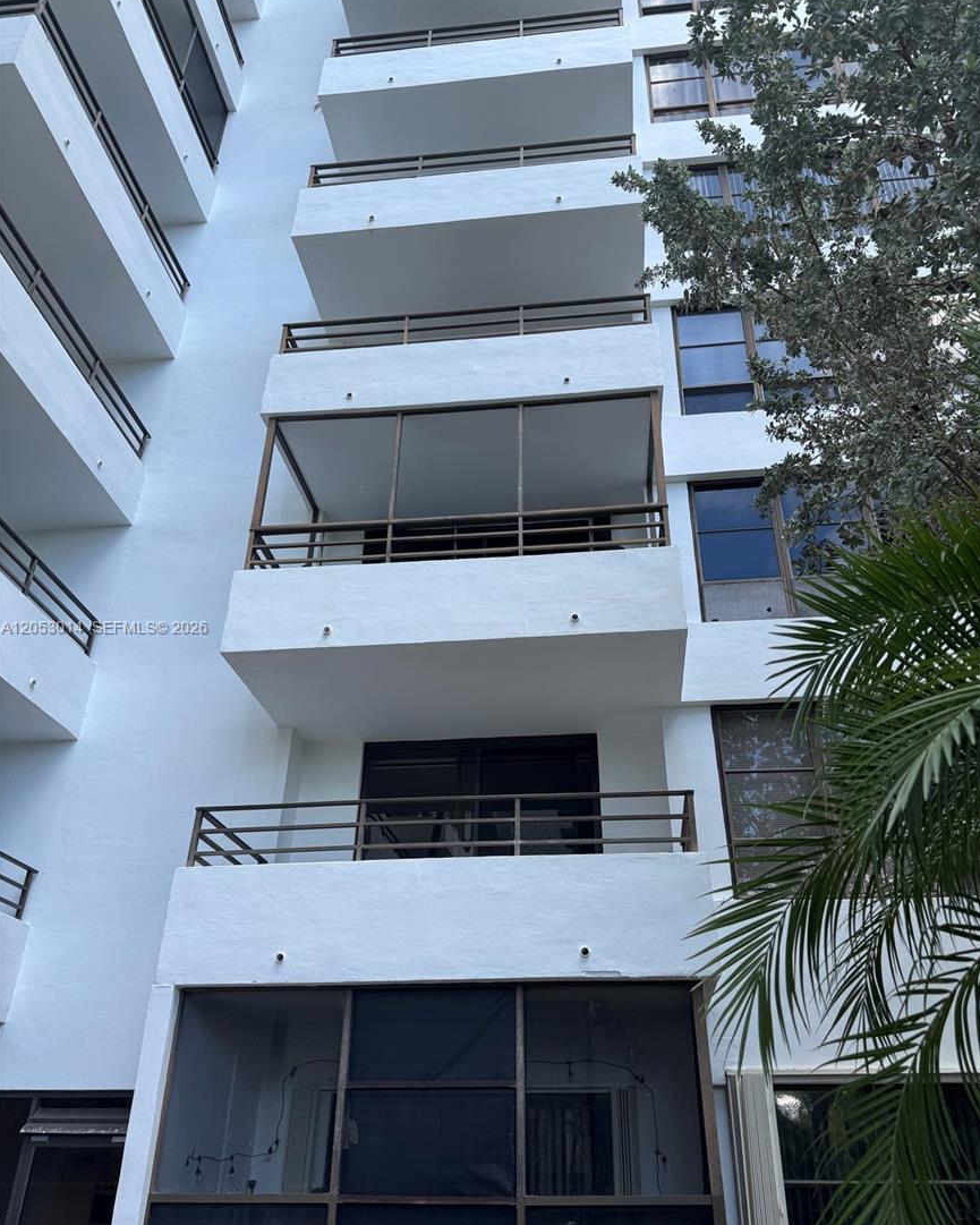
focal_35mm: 26
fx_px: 943
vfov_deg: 66.0
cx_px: 508
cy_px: 629
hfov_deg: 54.9
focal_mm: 6.76
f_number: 1.78
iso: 80
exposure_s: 1/1076
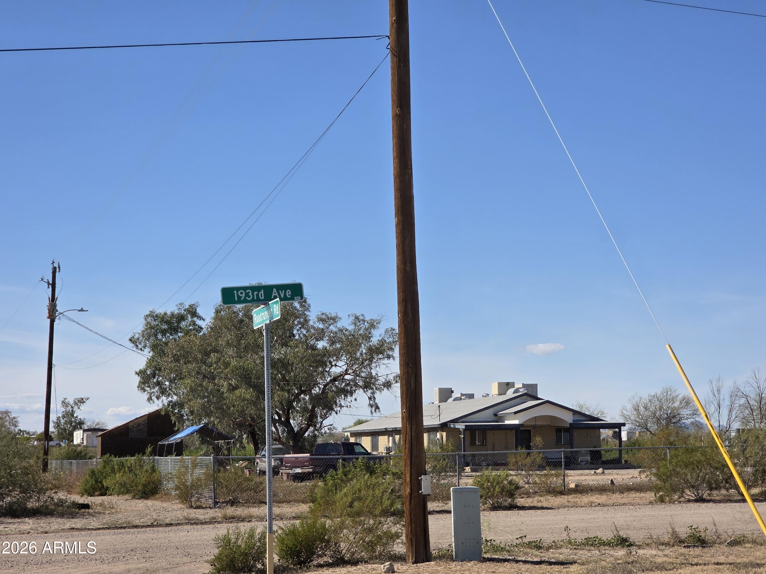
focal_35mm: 69
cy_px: 287
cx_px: 383
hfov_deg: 28.2
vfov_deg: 21.3
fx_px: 1527
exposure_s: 1/2913
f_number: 2.4
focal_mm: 7.9
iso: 50
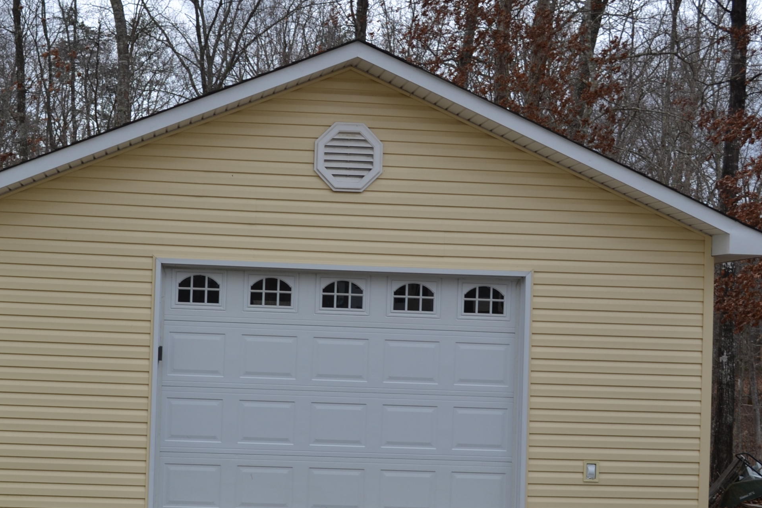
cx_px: 288
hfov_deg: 32.7
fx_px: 1291
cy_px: 310
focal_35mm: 61
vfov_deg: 22.2
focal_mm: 26
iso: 100
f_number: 6.3
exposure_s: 1/160
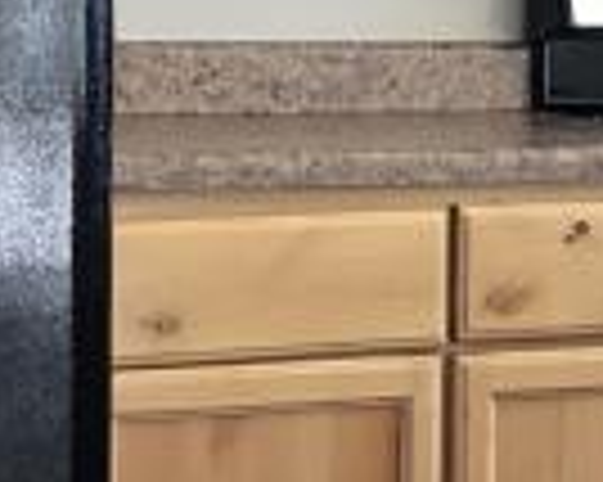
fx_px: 2336
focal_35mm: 131
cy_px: 23
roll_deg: -1.9
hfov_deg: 14.7
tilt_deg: -2.5
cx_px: 342
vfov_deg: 11.7
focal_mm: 3.99
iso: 32
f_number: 1.8
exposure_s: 1/24
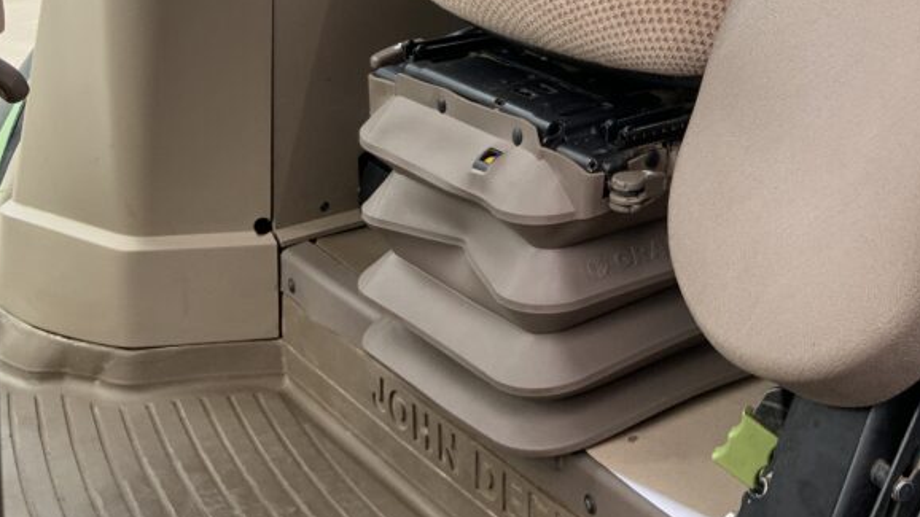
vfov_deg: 20.2
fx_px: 1366
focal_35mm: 56
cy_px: -84
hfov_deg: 35.5
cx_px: 789
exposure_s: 1/284
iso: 16
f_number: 1.8
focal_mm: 3
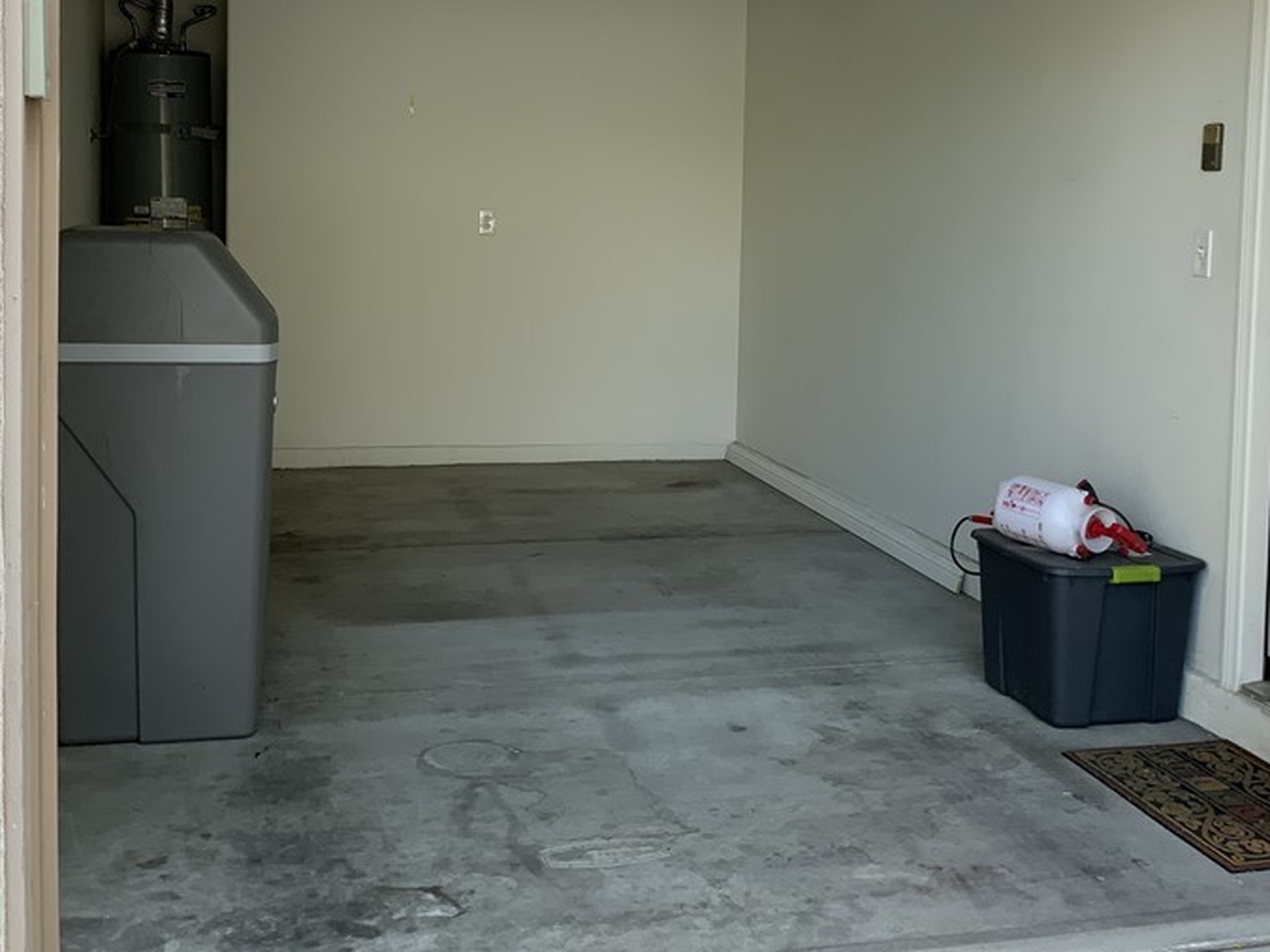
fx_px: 1614
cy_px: 315
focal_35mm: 44
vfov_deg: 32.6
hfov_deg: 42.6
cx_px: 792
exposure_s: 1/223
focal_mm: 3
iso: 16
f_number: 1.8
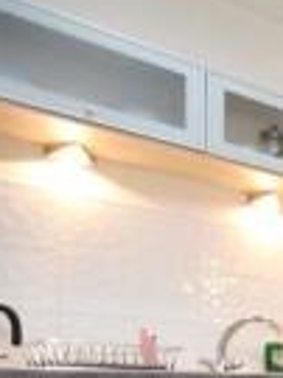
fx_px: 557
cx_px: 653
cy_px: 405
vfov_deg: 33.3
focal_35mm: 51
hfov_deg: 15.9
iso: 800
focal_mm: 10
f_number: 3.5
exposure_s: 1/60
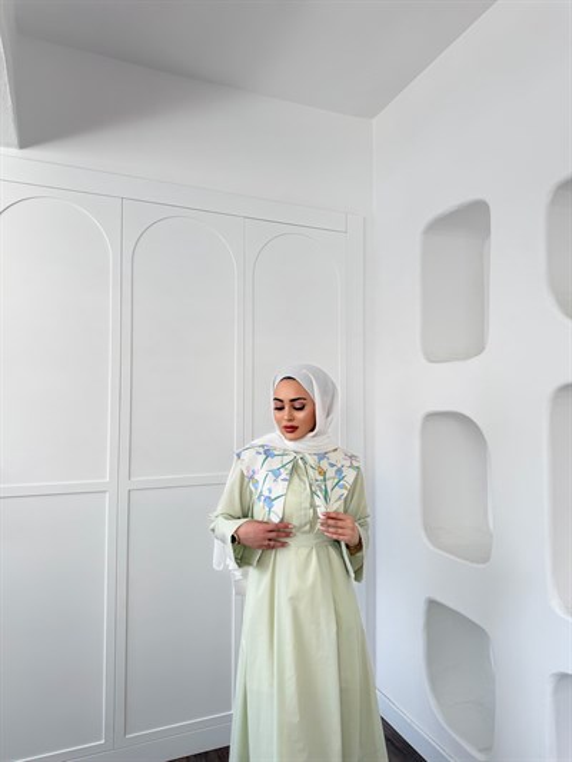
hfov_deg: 56.8
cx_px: 286
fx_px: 529
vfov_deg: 71.6
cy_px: 381
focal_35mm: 24
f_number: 1.78
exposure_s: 1/296
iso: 64
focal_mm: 6.76
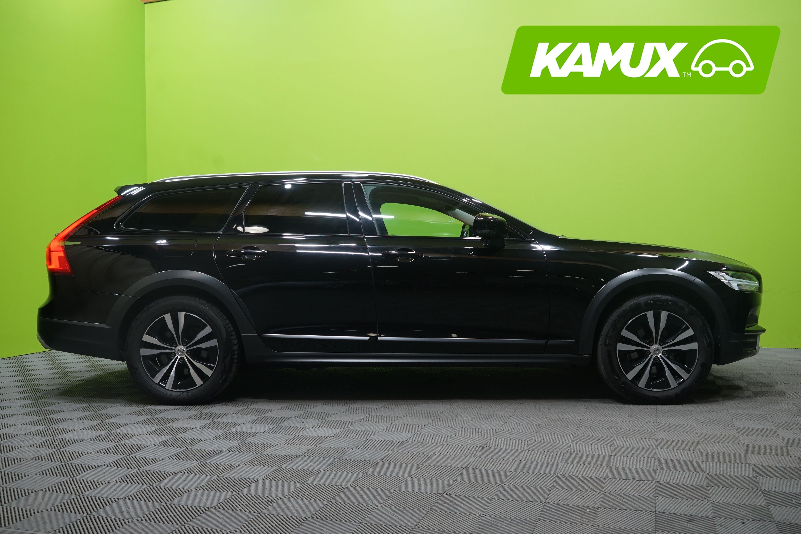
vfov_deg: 36.9
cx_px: 400
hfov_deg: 53.1
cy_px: 267
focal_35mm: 36
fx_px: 801
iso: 800
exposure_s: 1/25
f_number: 5.6
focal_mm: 36
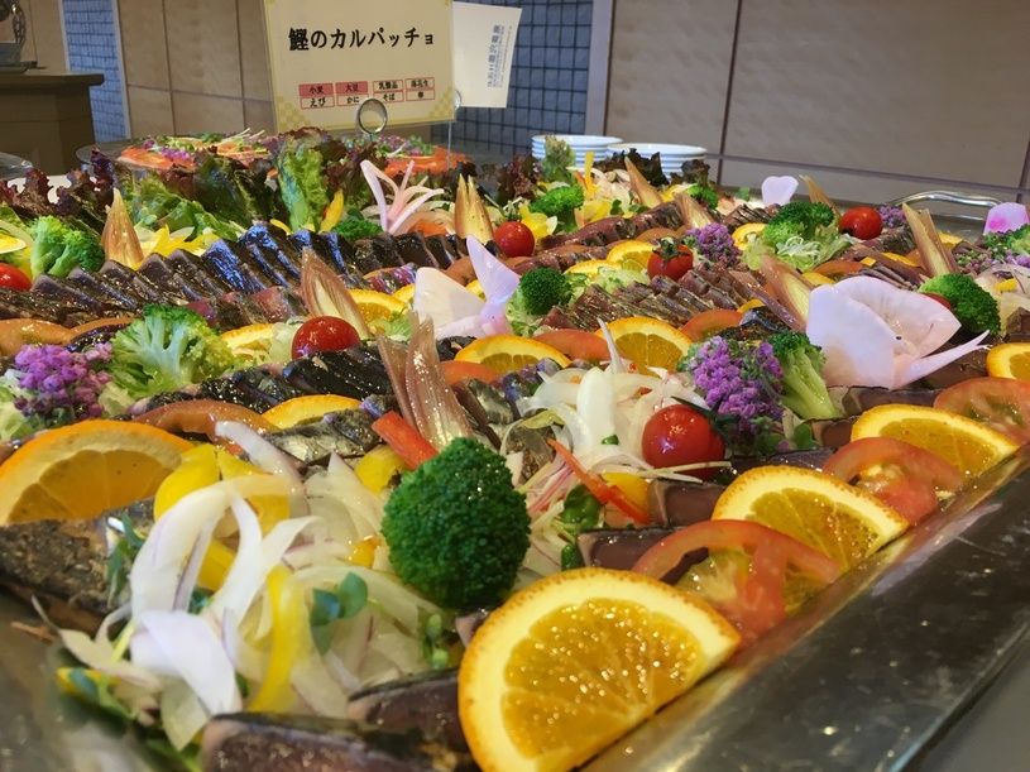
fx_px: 863
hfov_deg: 61.7
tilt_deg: -18.0
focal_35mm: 29
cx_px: 515
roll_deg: -2.7
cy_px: 386
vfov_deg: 48.2
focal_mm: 4.15
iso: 50
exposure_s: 1/30
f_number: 2.2
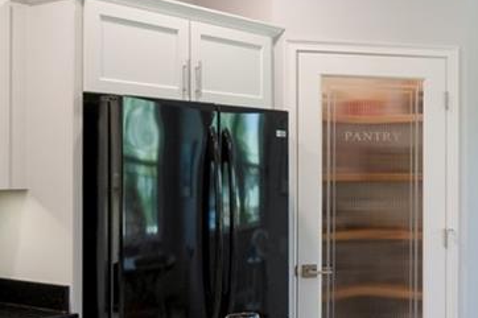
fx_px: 703
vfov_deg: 25.5
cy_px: 181
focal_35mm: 53
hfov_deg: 33.7
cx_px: 496
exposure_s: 1/13
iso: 1000
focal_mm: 12
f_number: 10
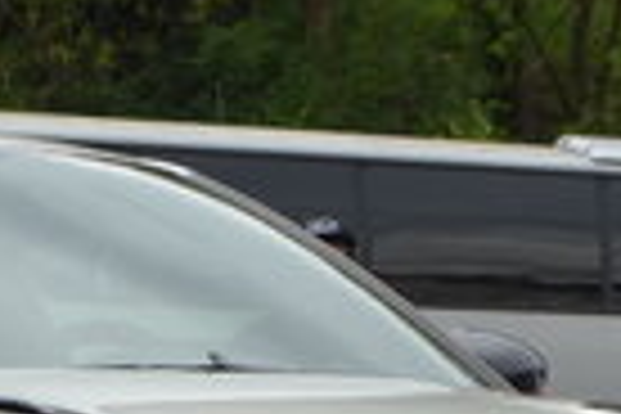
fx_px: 3881
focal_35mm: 225
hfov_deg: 9.1
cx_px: 198
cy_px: 644
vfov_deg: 6.0
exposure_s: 1/250
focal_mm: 26
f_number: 8
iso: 160
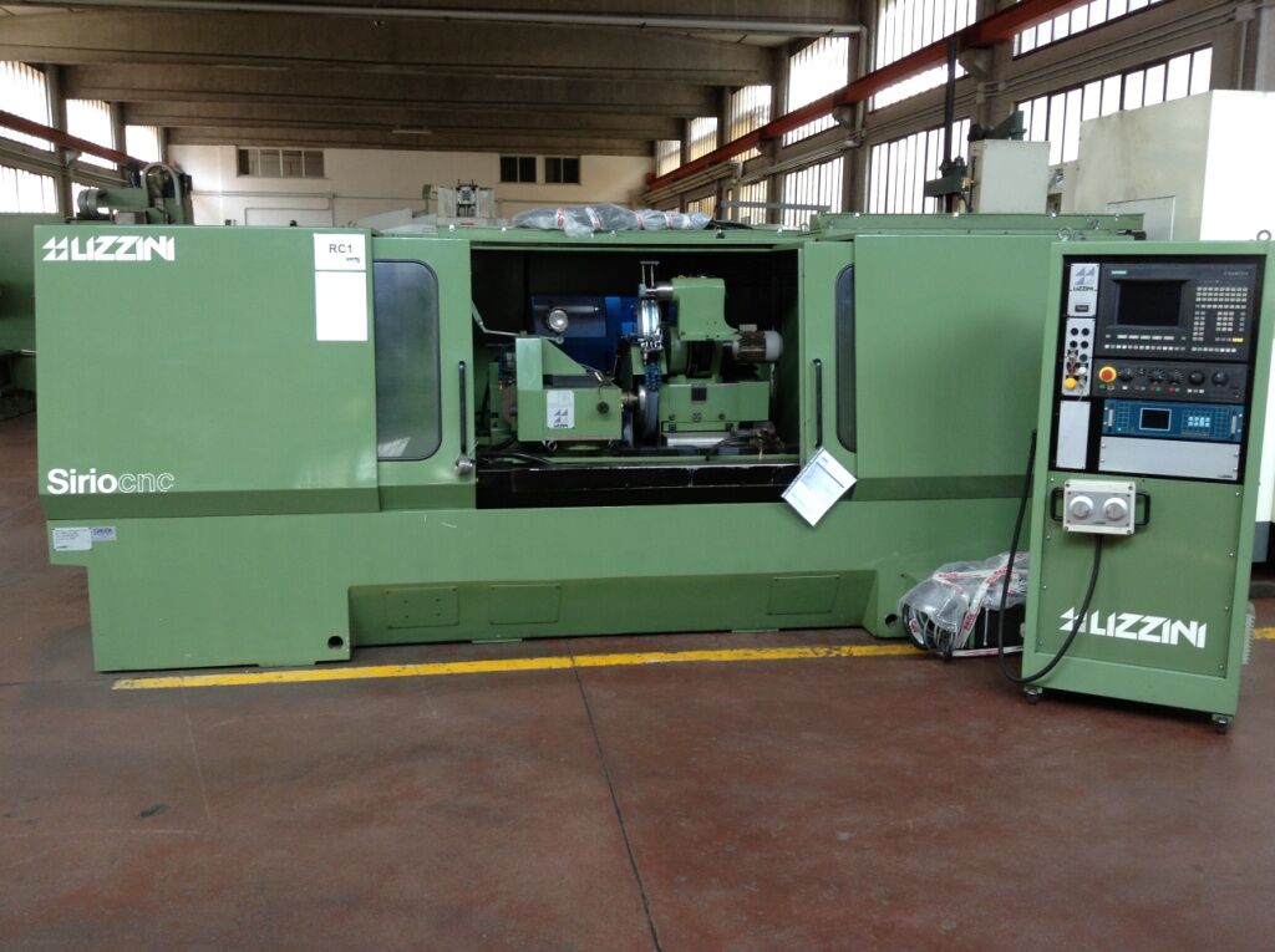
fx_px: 1214
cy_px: 476
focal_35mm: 33
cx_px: 638
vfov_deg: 42.8
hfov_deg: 55.4
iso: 32
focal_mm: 3.3
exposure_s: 1/24
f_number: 2.4
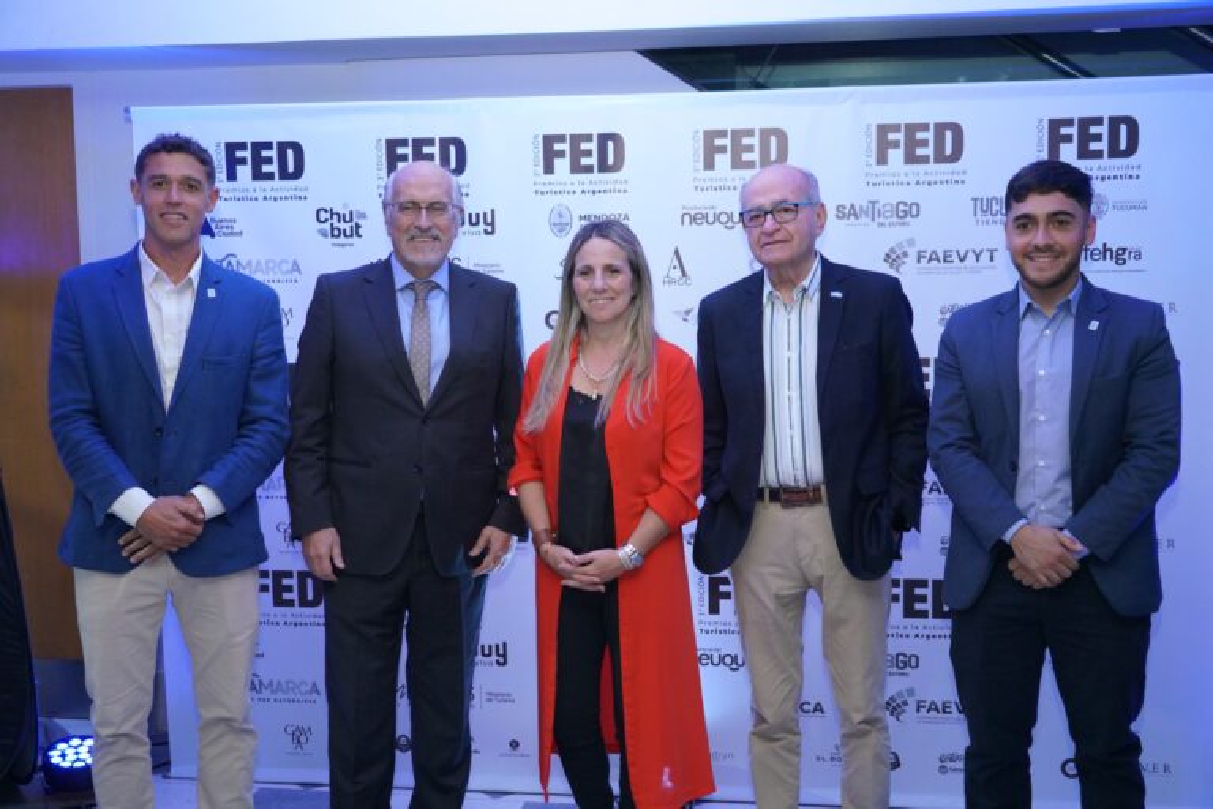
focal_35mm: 40
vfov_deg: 33.4
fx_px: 1348
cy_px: 404
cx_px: 606
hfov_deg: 48.5
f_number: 4.5
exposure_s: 1/160
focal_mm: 40
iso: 5000
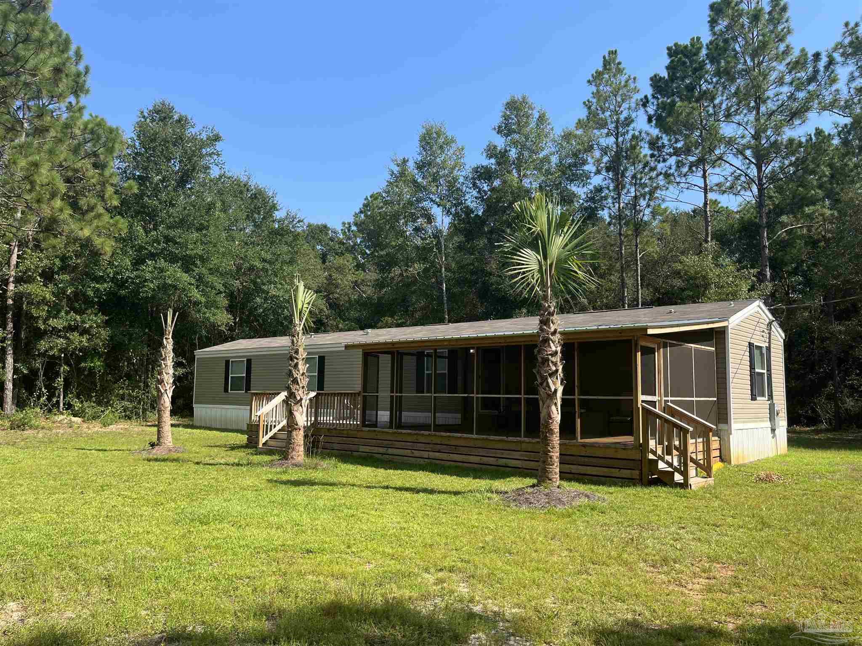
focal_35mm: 26
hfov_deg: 67.3
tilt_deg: +5.4
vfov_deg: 53.1
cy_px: 323
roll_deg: -1.3
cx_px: 431
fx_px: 647
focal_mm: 5.1
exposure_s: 1/2024
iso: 50
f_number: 1.6
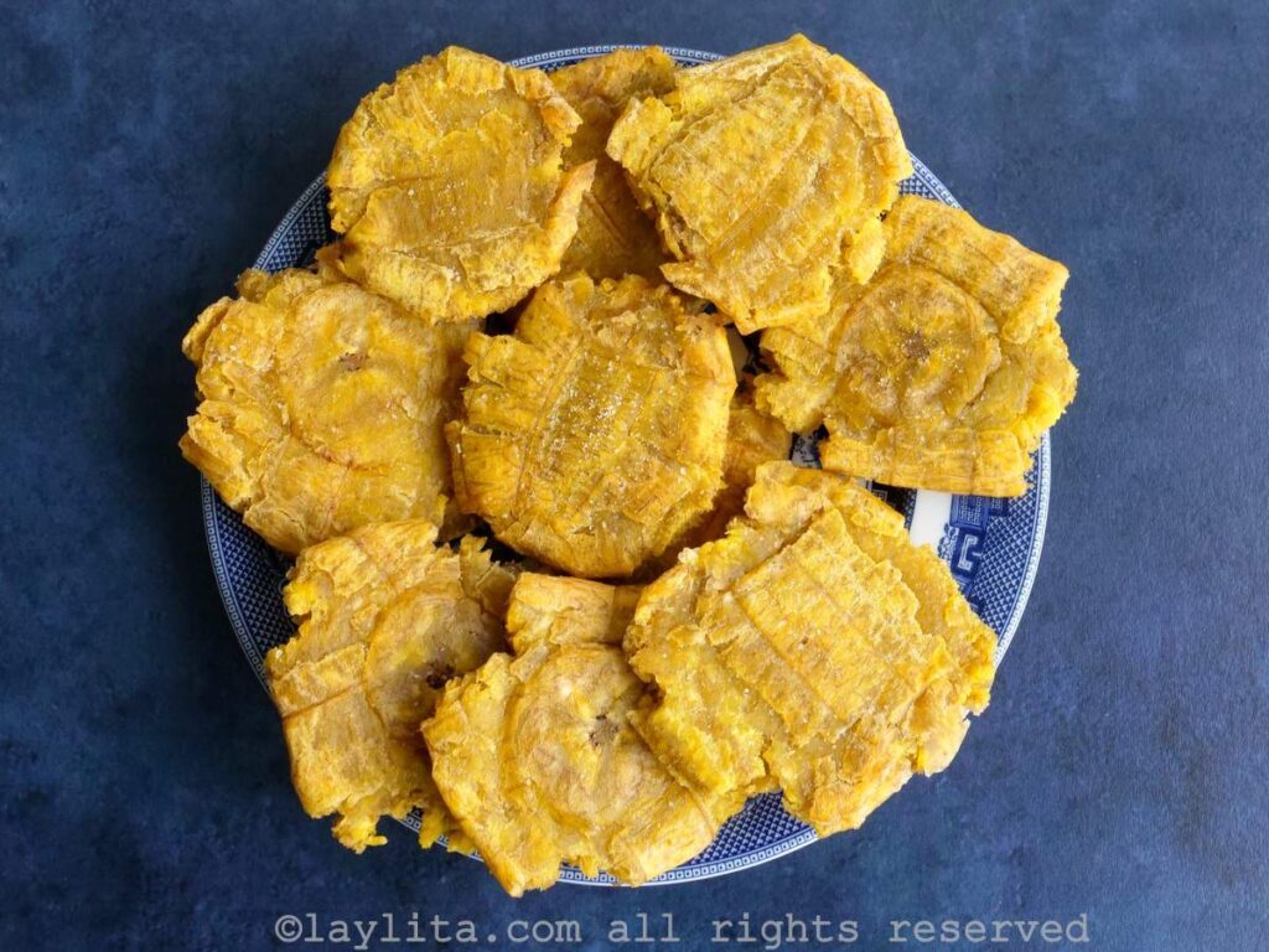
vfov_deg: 41.8
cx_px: 634
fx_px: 1246
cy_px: 476
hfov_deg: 54.0
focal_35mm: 34
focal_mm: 17
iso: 800
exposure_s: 1/60
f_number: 8
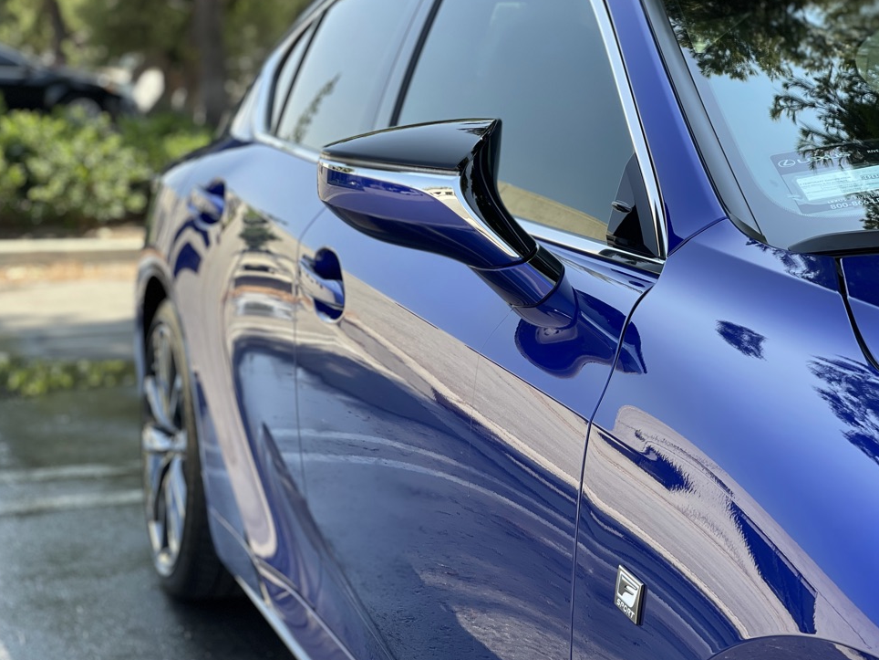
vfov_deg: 21.6
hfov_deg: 28.6
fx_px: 1727
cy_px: 323
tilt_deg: -8.2
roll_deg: -0.2
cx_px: 419
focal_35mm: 68
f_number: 2.2
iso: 20
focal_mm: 7.5
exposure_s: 1/179
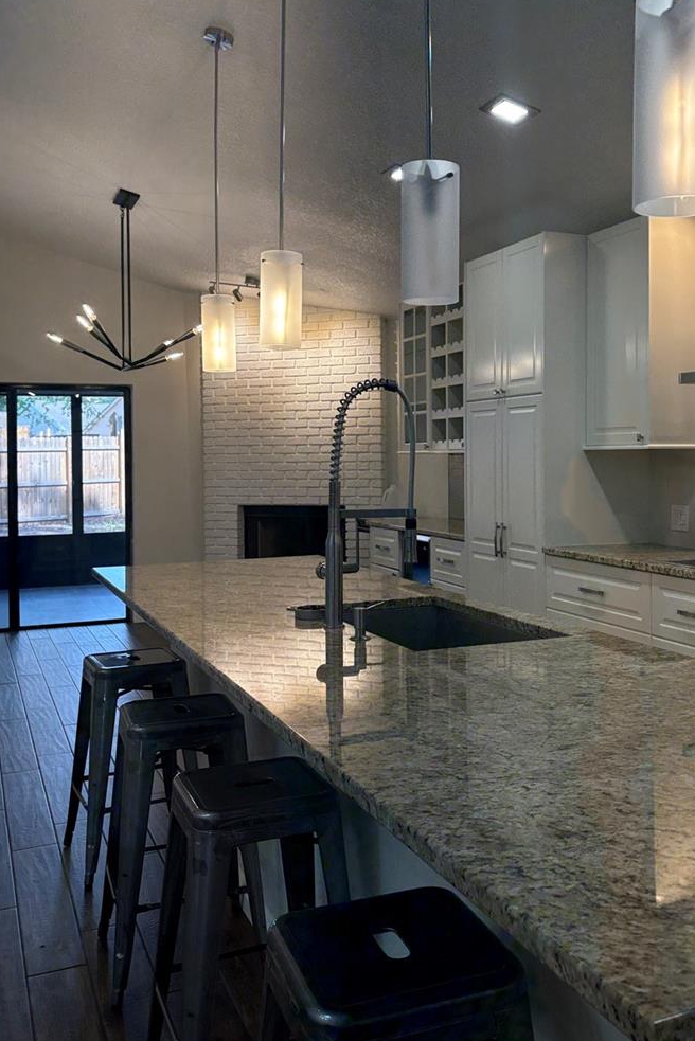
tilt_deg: +0.4
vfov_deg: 57.0
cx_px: 405
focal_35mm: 33
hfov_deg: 39.9
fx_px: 955
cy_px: 453
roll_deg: +0.9
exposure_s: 1/177
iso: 125
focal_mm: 5.96
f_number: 1.6
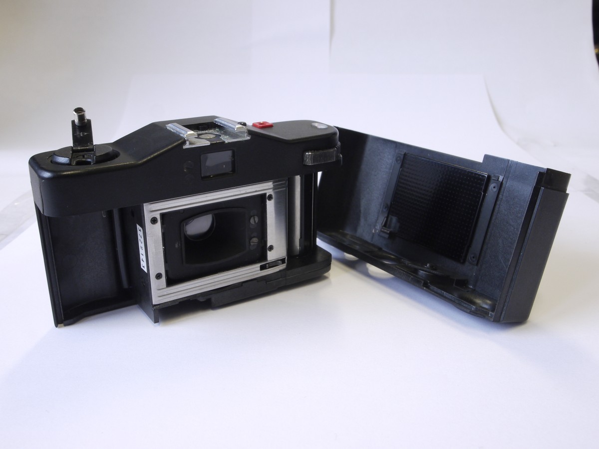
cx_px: 300
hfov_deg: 51.4
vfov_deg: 39.7
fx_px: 623
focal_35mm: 36
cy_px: 224
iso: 400
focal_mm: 18
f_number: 11
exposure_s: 1/13
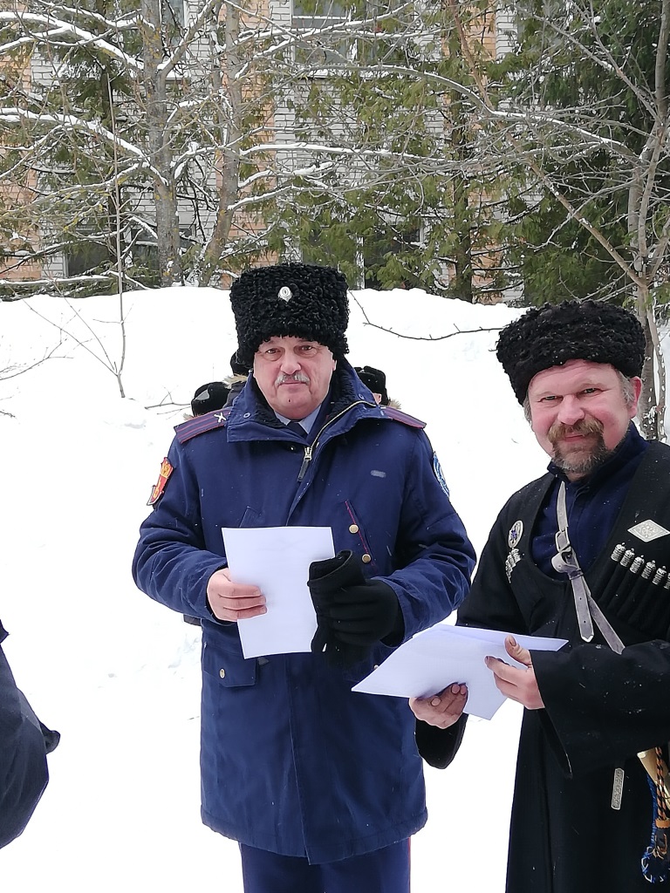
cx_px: 335
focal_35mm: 57
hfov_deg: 25.7
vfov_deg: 33.8
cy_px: 446
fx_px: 1471
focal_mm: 3.81
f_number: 2.2
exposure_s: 1/125
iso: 50
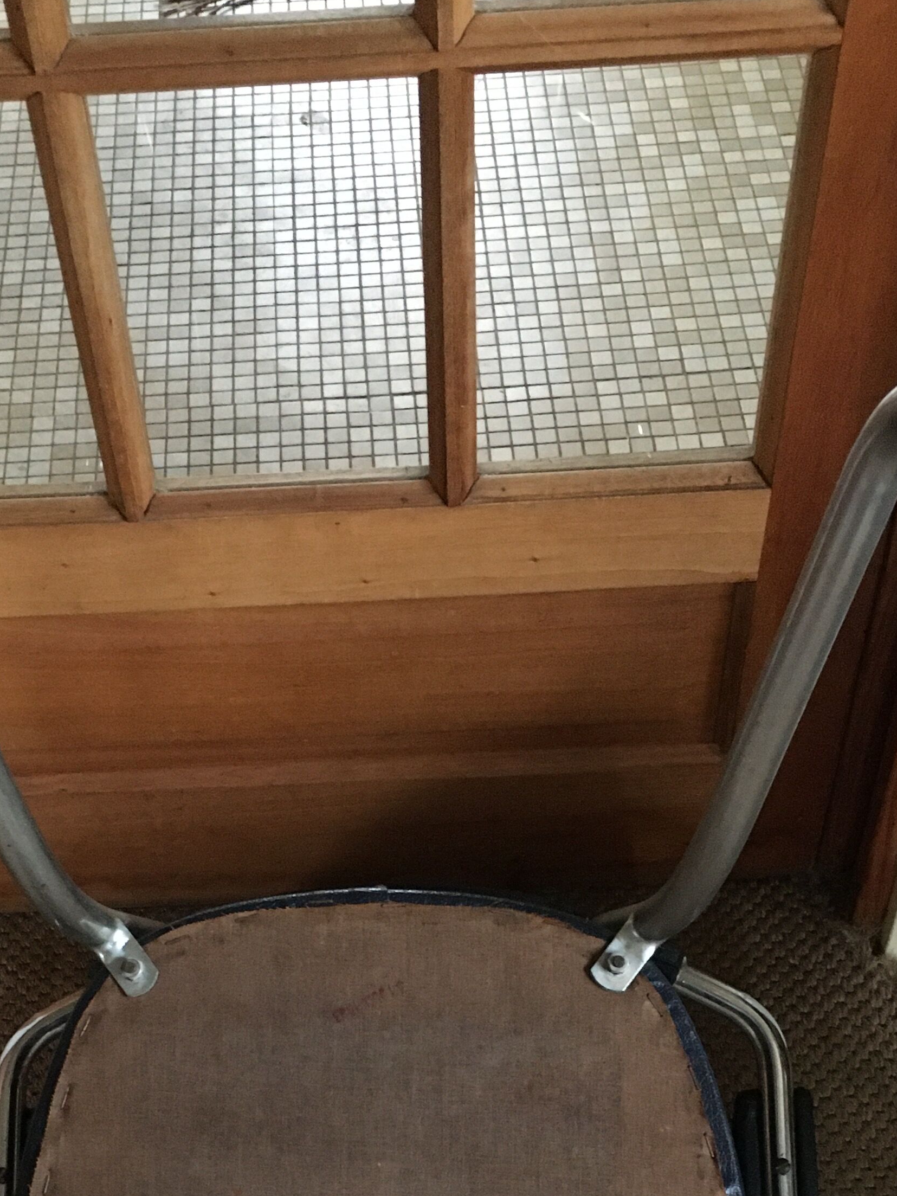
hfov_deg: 27.5
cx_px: 367
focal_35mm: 53
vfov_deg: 34.4
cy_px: 1054
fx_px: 1831
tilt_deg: -54.8
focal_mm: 4.15
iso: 320
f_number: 2.2
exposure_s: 1/17
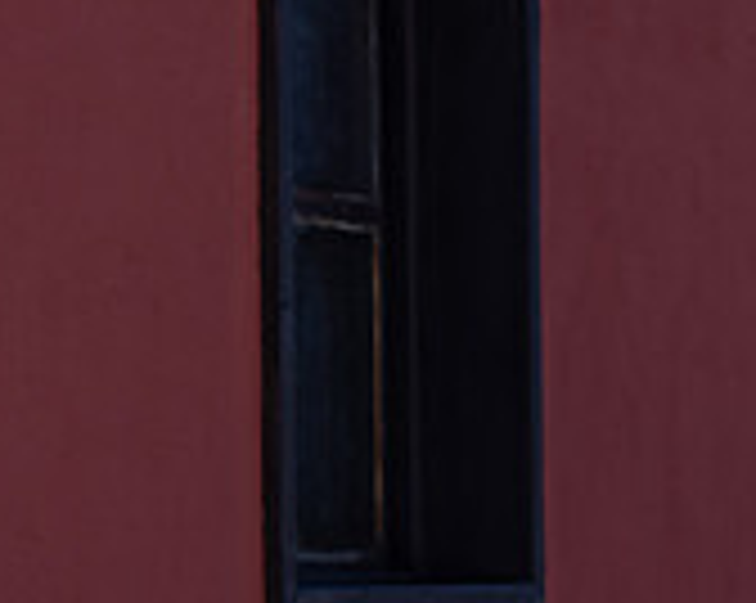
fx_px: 3620
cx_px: -522
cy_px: 754
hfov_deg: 11.2
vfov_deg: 9.4
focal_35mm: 162
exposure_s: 1/250
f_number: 6.3
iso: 100
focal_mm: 50
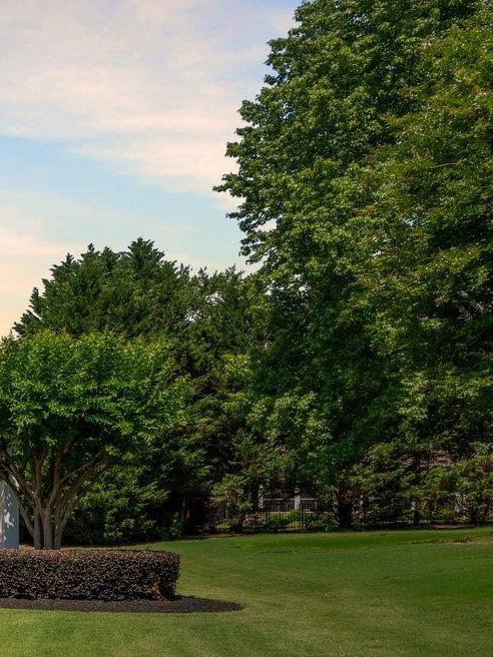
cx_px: -407
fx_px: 968
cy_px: 528
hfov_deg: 20.1
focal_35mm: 51
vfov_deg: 36.2
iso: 200
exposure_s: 1/320
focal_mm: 17
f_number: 9
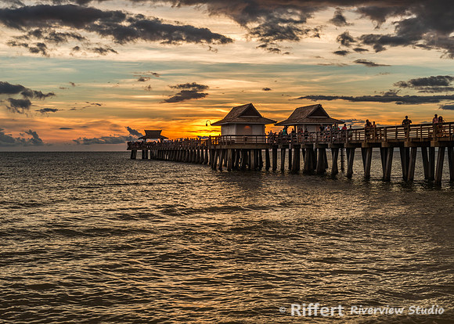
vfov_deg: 22.1
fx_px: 830
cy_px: 162
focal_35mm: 64
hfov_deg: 30.6
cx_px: 227
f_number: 11
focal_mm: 60
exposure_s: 1/30
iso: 100
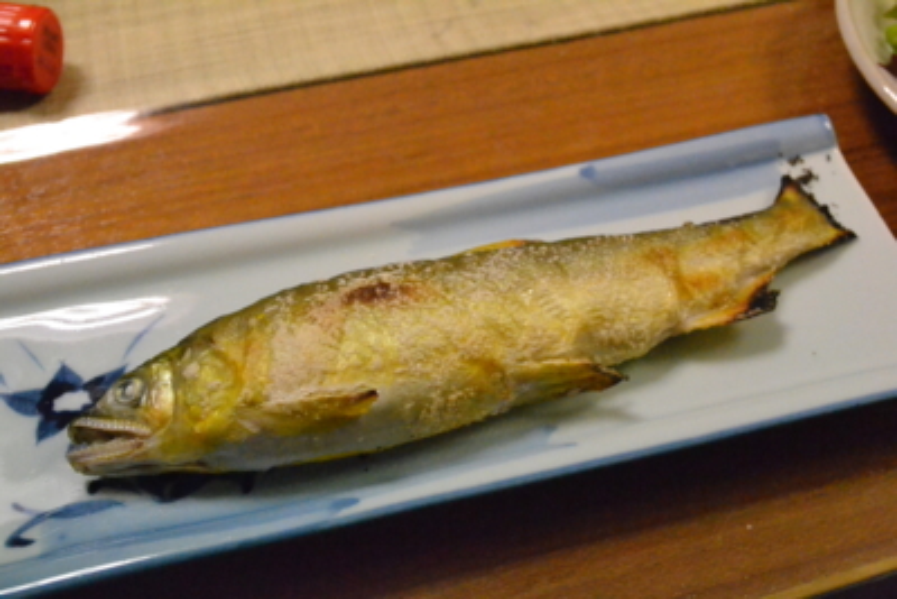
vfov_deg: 30.9
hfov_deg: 44.9
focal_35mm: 44
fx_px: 1084
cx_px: 448
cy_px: 300
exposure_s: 1/250
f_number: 8
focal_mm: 29
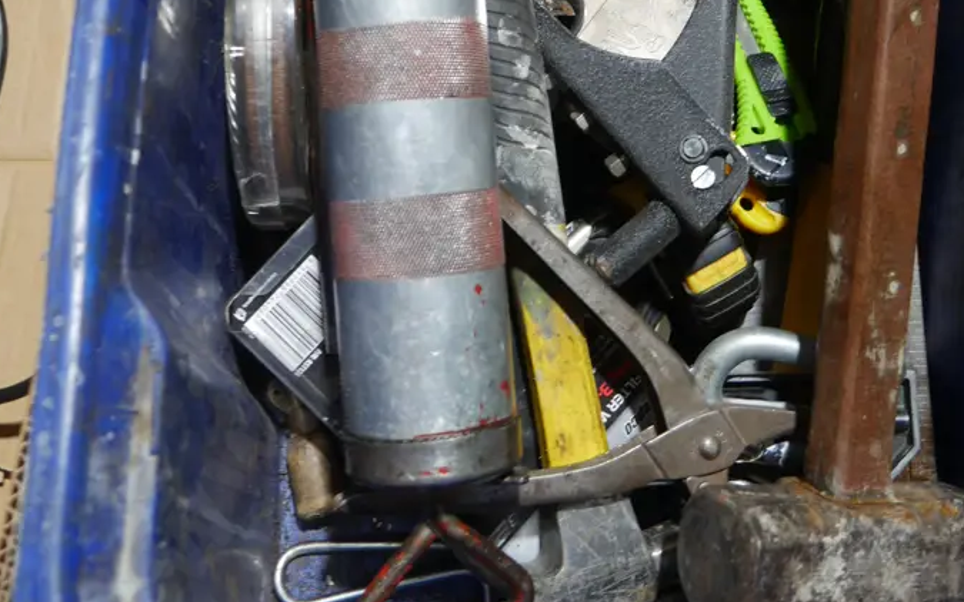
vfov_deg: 27.7
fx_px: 1182
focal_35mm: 45
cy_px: 73
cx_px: 538
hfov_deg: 44.3
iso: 320
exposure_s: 1/60
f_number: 3.5
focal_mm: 14
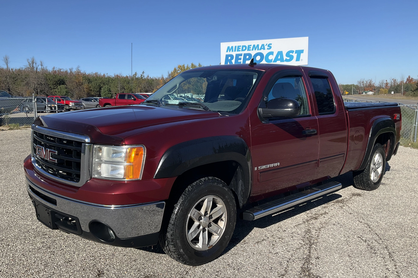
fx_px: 360
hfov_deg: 60.3
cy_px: 153
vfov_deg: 42.3
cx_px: 211
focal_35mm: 31
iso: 25
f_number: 1.8
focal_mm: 3
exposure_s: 1/1912
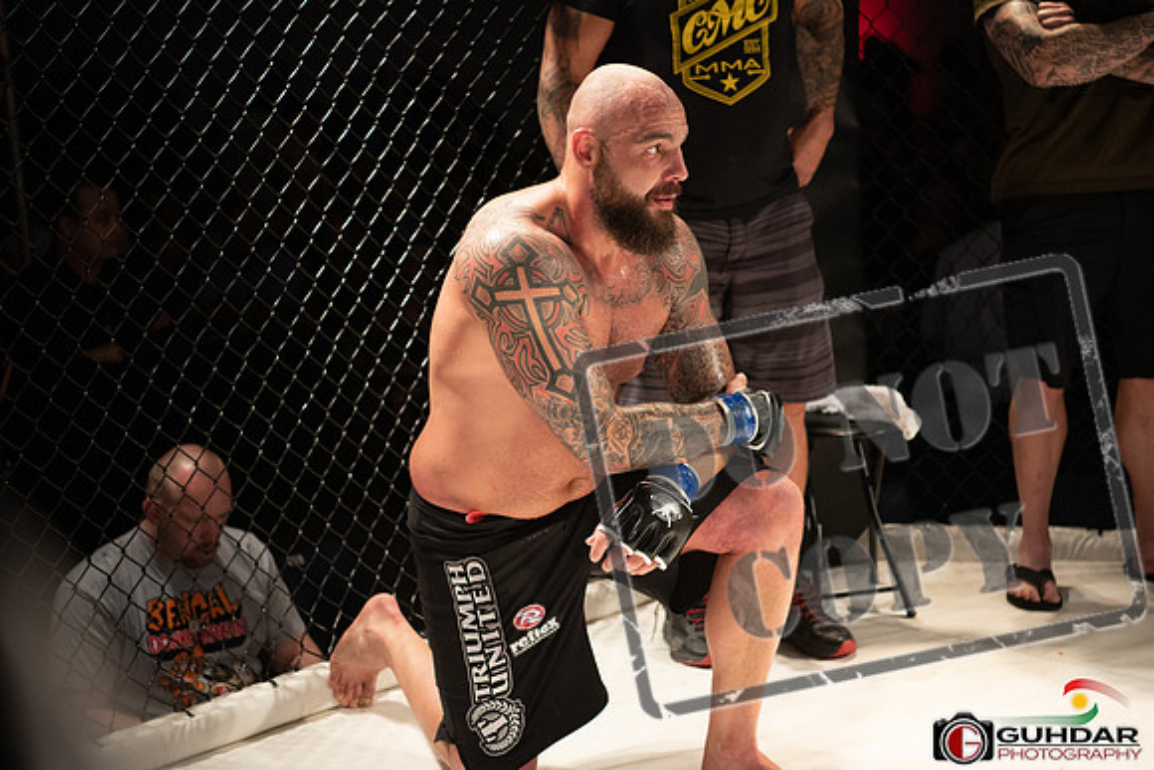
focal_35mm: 70
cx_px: 577
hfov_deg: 28.8
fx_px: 2244
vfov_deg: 19.5
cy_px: 385
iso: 1250
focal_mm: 70
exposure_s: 1/1000
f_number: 2.8
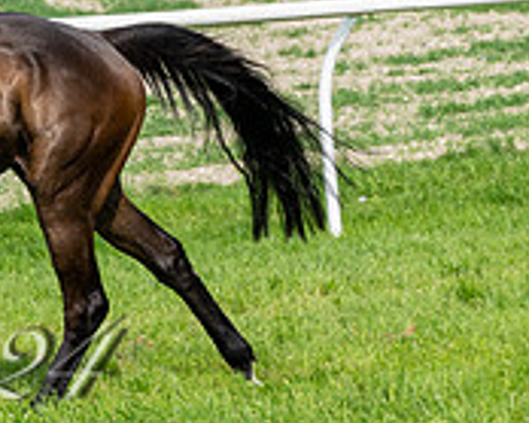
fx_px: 3990
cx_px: -248
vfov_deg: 6.1
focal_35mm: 255
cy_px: 158
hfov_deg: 7.5
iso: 200
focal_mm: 70
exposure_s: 1/1250
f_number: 5.6
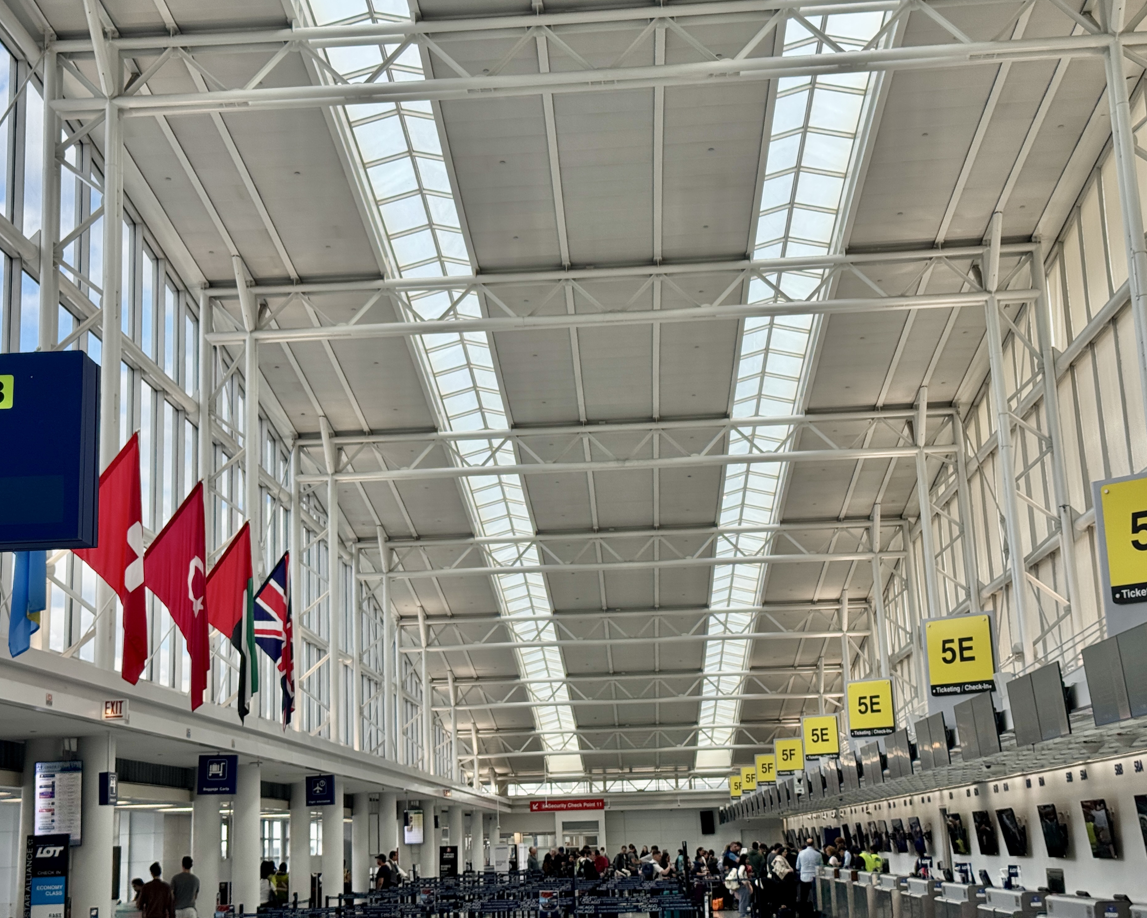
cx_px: 529
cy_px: 451
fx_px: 1731
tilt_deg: +15.8
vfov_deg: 29.7
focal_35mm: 51
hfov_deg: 36.6
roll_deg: +0.5
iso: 64
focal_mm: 6.76
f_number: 1.78
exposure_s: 1/499
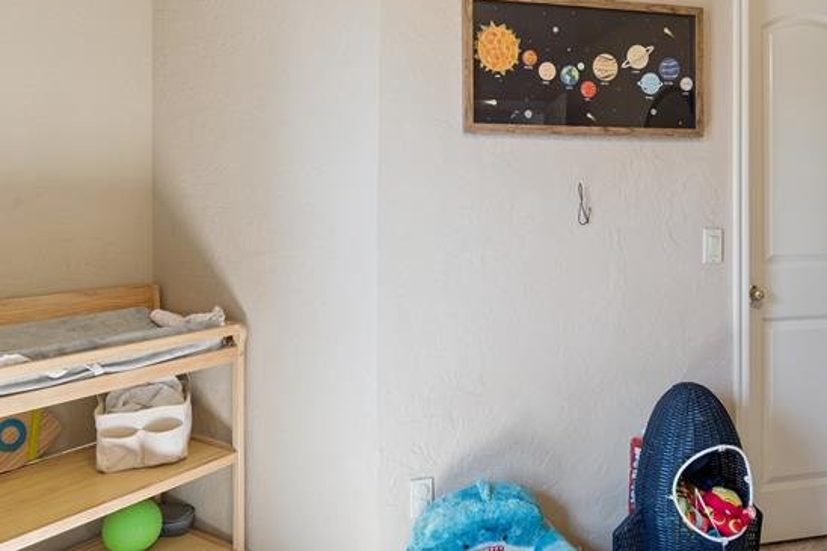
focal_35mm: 28
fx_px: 643
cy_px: 232
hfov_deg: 65.3
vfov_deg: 46.2
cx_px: 458
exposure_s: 1/40
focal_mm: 10
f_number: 6.3
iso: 200
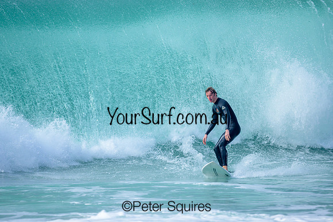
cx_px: 161
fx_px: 7654
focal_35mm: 827
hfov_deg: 2.5
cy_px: 107
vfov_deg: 1.7
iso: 320
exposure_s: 1/2000
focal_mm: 800
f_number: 6.3
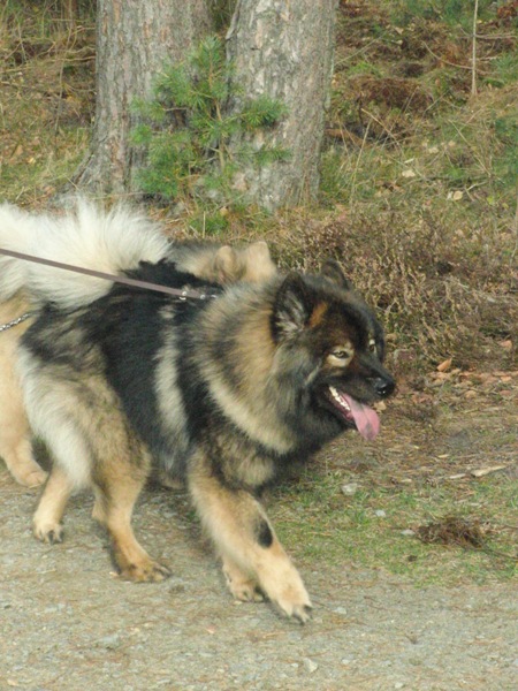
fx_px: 3133
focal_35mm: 157
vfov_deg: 12.6
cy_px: 346
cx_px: 259
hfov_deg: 9.5
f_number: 10.5
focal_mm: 27.31
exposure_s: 1/500
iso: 1600
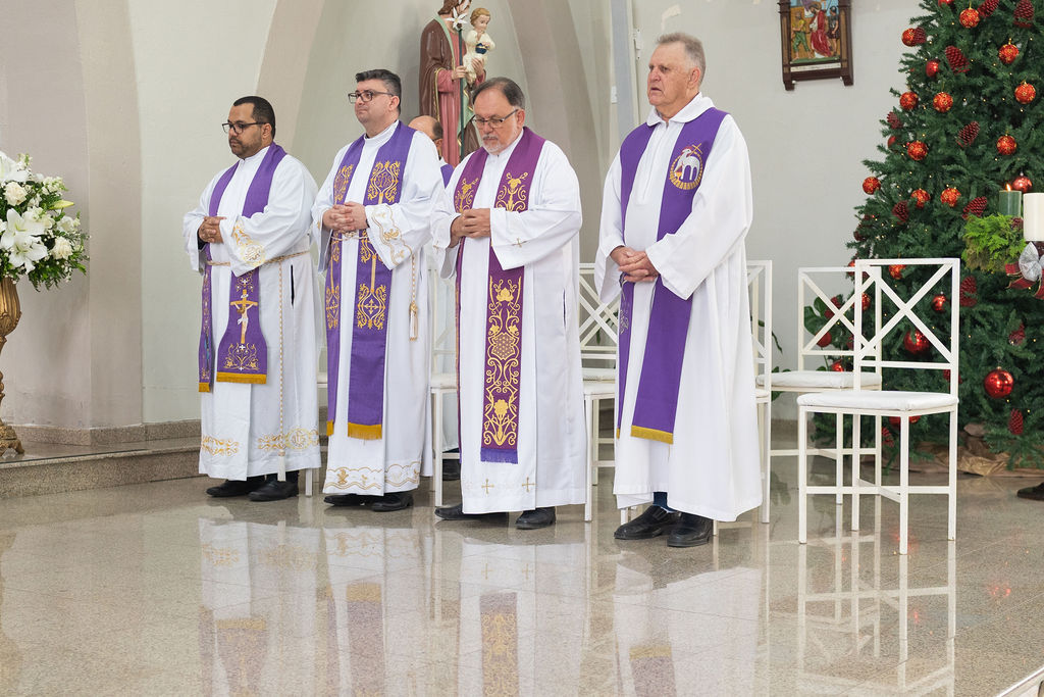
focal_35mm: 53
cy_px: 348
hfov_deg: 37.3
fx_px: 1545
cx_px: 522
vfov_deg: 25.4
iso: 640
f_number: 2.8
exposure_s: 1/160
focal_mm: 35
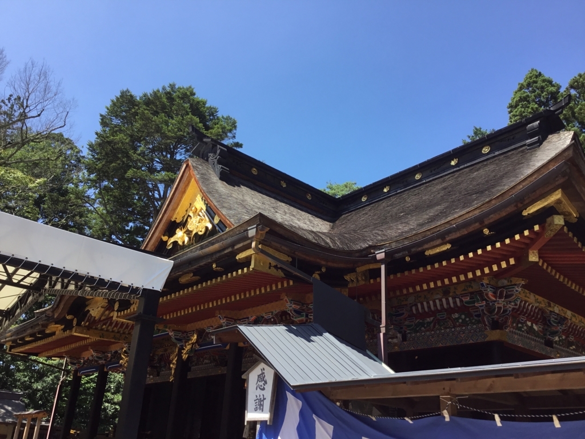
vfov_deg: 45.4
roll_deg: -4.2
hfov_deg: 58.4
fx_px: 524
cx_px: 292
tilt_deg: +22.6
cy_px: 220
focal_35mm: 31
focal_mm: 3.3
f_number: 2.4
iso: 25
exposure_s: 1/491
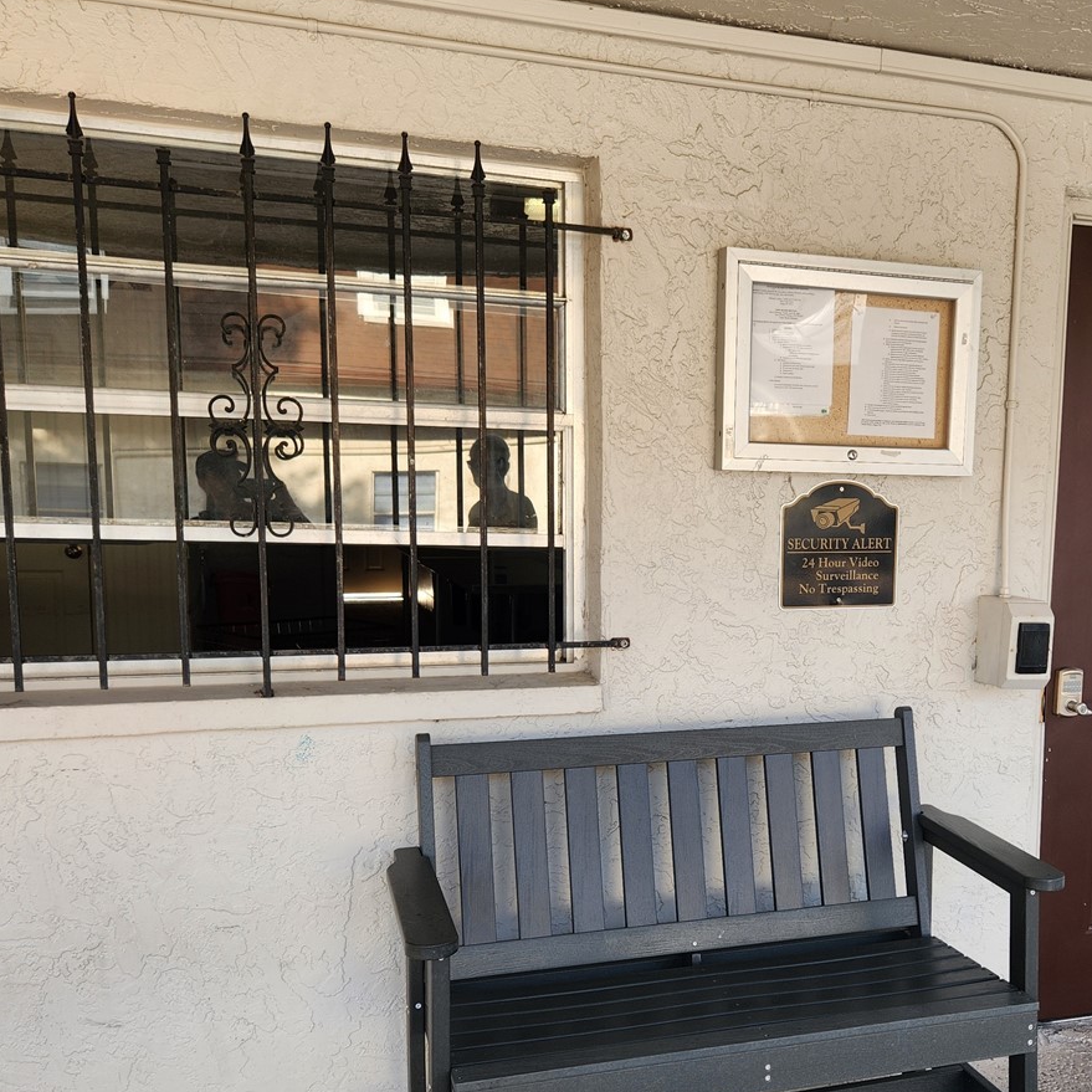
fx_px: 1321
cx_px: 753
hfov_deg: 44.1
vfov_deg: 44.6
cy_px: 675
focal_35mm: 37
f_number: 1.8
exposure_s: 1/133
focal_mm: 5.4
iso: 20
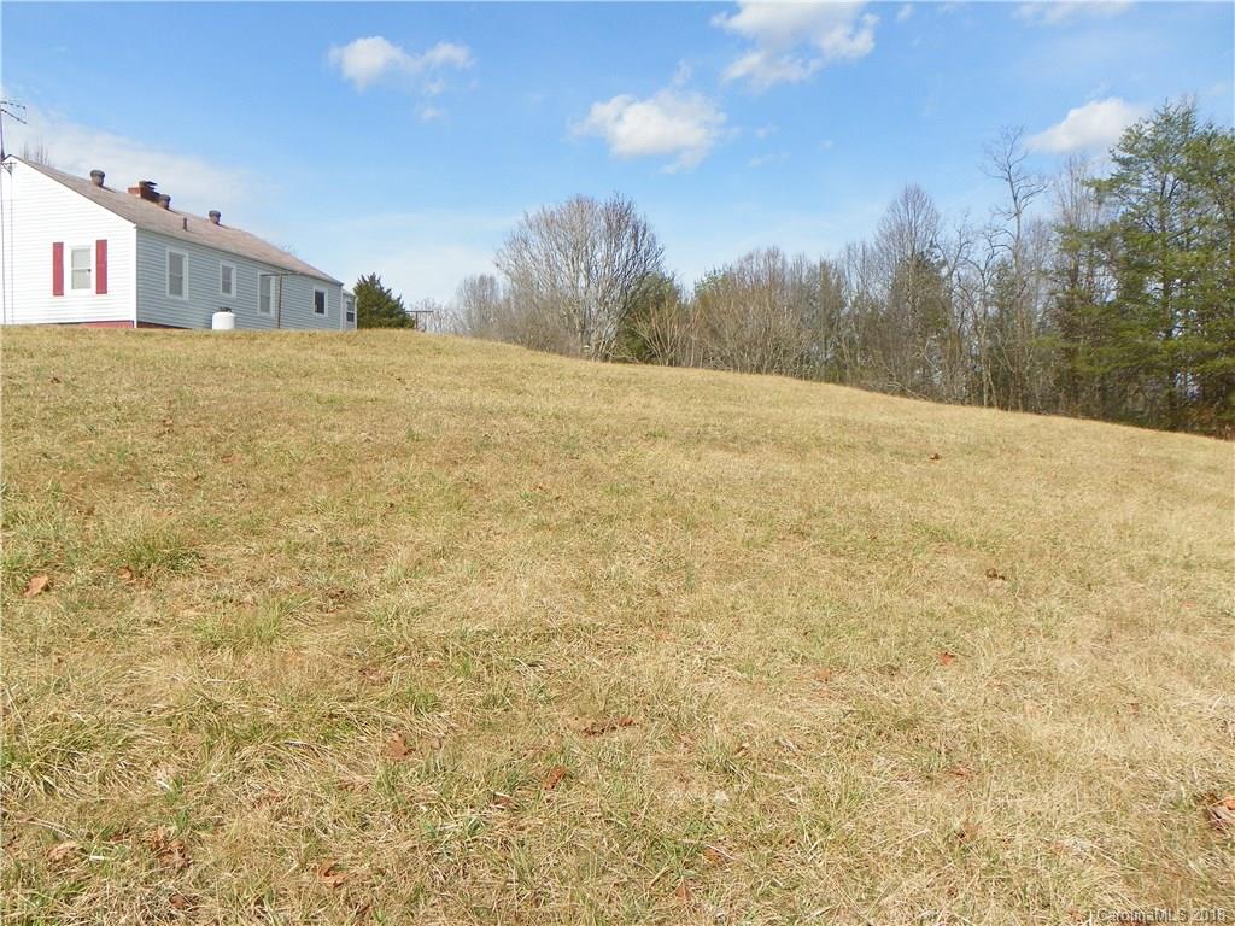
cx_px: 618
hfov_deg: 61.7
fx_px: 1035
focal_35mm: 29
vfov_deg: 48.2
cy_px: 463
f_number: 5.6
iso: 64
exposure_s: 1/320
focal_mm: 5.2
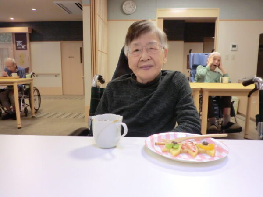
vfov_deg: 53.1
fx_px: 198
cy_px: 98
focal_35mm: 26
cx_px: 132
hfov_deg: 67.3
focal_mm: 4.7
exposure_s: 1/60
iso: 320
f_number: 2.8
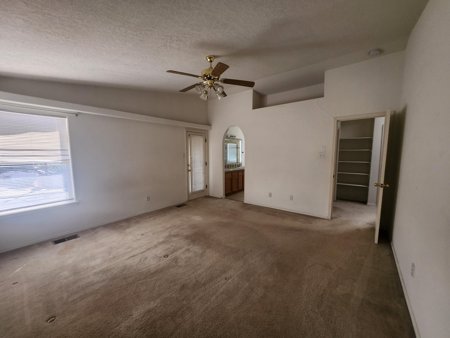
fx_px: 169
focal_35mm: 13
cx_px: 225
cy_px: 169
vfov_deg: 89.9
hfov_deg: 106.2
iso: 40
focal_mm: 1.74
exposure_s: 1/60
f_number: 2.2
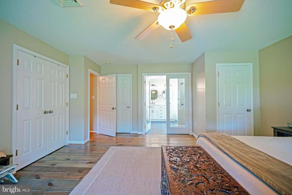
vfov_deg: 77.3
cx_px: 146
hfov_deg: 100.4
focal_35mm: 15
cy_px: 98
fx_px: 122
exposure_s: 1/30
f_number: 2.8
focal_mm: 10
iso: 500
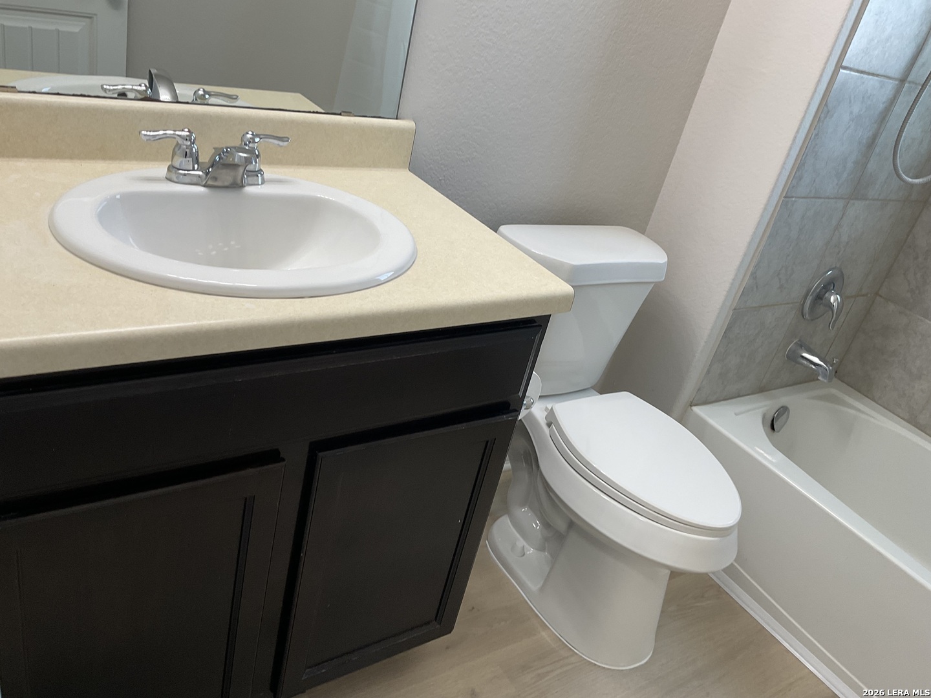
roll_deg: -15.5
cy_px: 349
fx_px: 780
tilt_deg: -28.6
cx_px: 466
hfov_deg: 61.7
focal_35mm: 29
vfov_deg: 48.2
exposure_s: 1/60
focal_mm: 3
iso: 40
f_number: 1.8
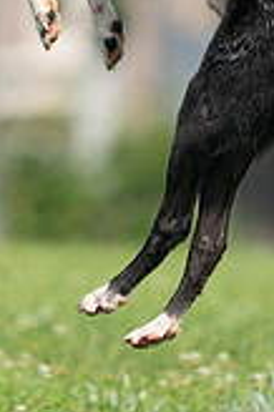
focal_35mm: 1066
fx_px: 12195
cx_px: 133
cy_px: -85
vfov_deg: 1.9
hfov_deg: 1.3
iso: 800
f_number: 6.3
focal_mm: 388
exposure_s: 1/4000
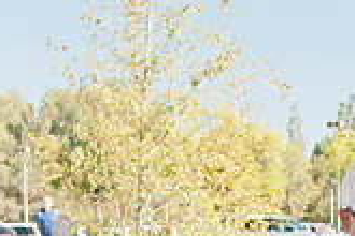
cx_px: 583
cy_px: 344
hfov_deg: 10.9
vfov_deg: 7.5
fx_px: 1765
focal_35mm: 179
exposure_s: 1/60
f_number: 5
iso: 200
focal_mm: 34
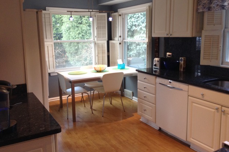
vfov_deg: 37.8
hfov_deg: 54.4
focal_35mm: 35
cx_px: 115
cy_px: 68
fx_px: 223
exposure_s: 1/24
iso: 80
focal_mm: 3.3
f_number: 2.4
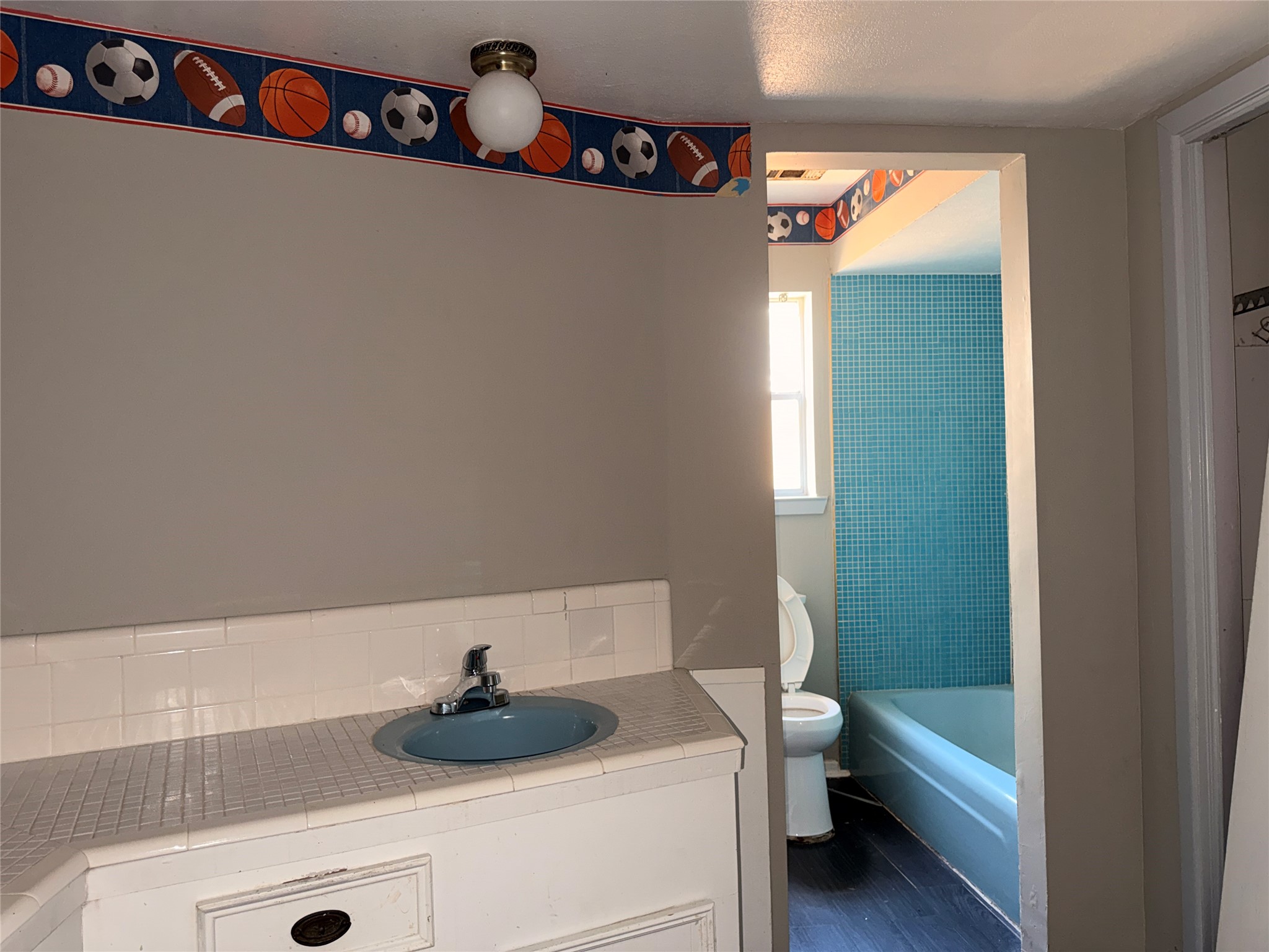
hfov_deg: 71.6
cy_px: 476
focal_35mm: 24
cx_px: 634
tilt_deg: +0.9
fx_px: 880
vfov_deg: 56.8
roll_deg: +1.4
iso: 100
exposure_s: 1/17
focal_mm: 6.76
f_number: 1.78
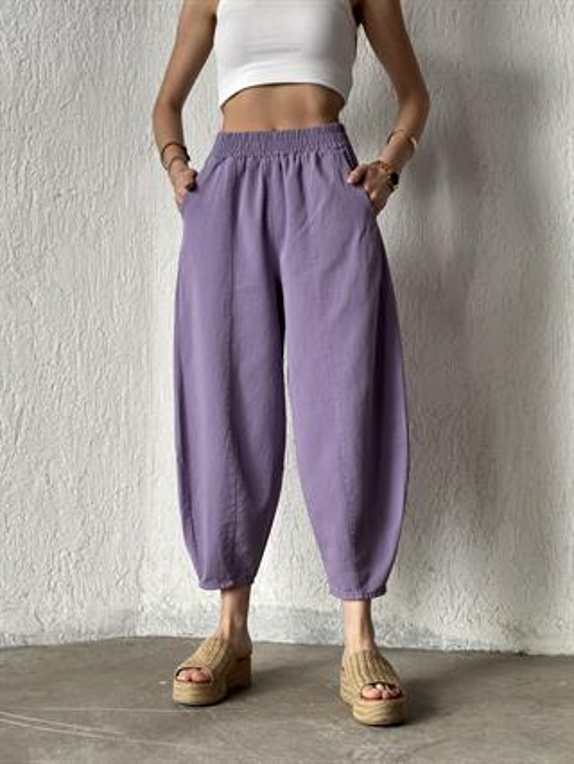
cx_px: 287
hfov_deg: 30.3
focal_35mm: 48
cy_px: 382
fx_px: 1060
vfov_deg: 39.6
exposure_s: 1/121
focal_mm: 6.86
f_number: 1.78
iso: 100
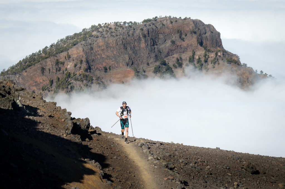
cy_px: 94
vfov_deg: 9.0
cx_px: 142
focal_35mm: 153
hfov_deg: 13.4
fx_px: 1210
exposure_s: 1/640
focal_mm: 102
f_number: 8
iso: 400
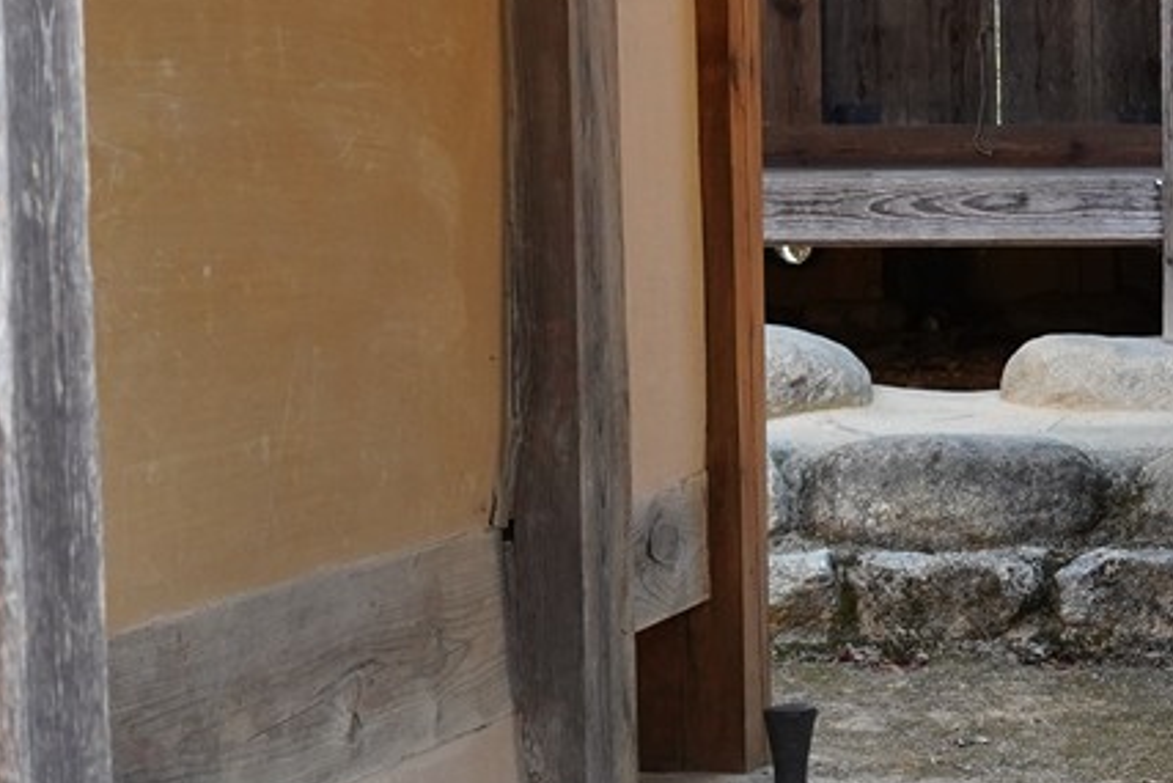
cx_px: 1917
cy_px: 495
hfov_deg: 14.3
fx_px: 4270
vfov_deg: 10.5
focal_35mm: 131
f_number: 8
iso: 800
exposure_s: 1/100
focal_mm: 28
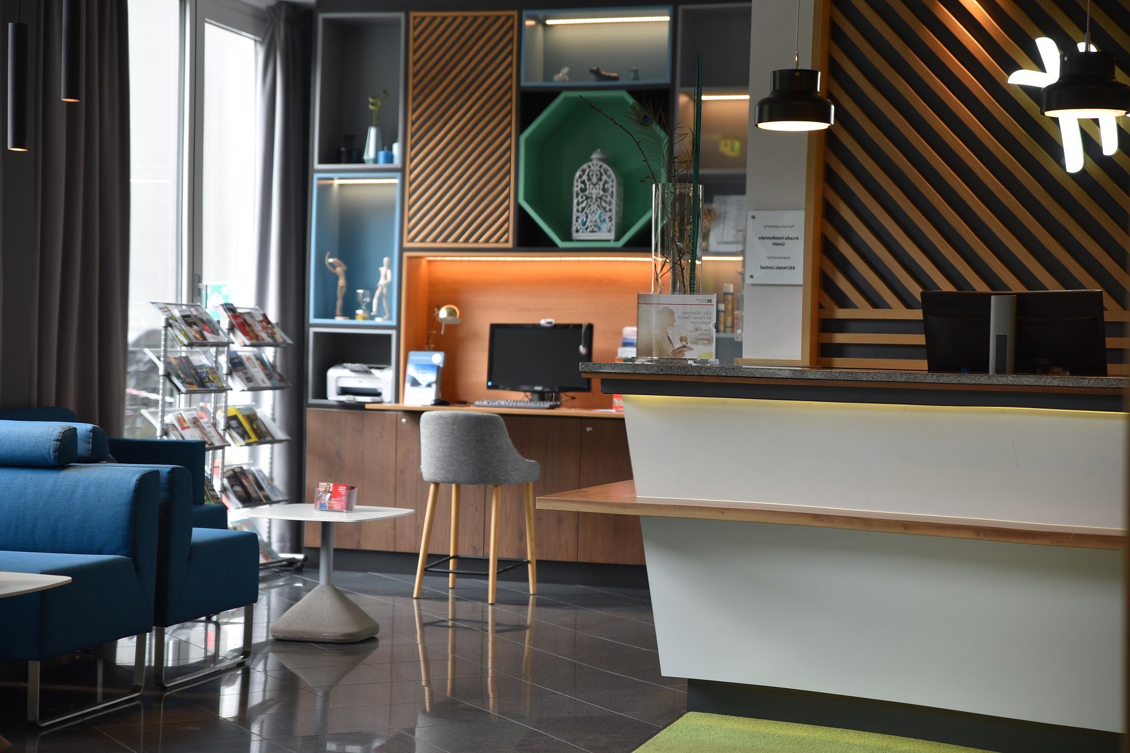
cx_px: 565
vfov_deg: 19.5
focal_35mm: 70
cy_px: 376
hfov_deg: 28.8
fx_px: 2197
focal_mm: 70
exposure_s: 1/20
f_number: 2.8
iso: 100
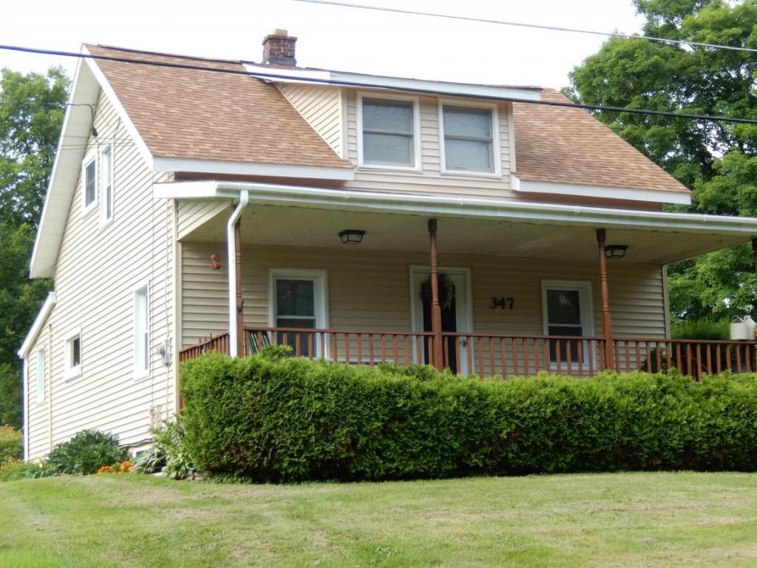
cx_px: 378
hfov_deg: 26.7
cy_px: 284
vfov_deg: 20.2
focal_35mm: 73
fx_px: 1596
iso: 125
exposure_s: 1/160
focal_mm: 13.1
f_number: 4.9
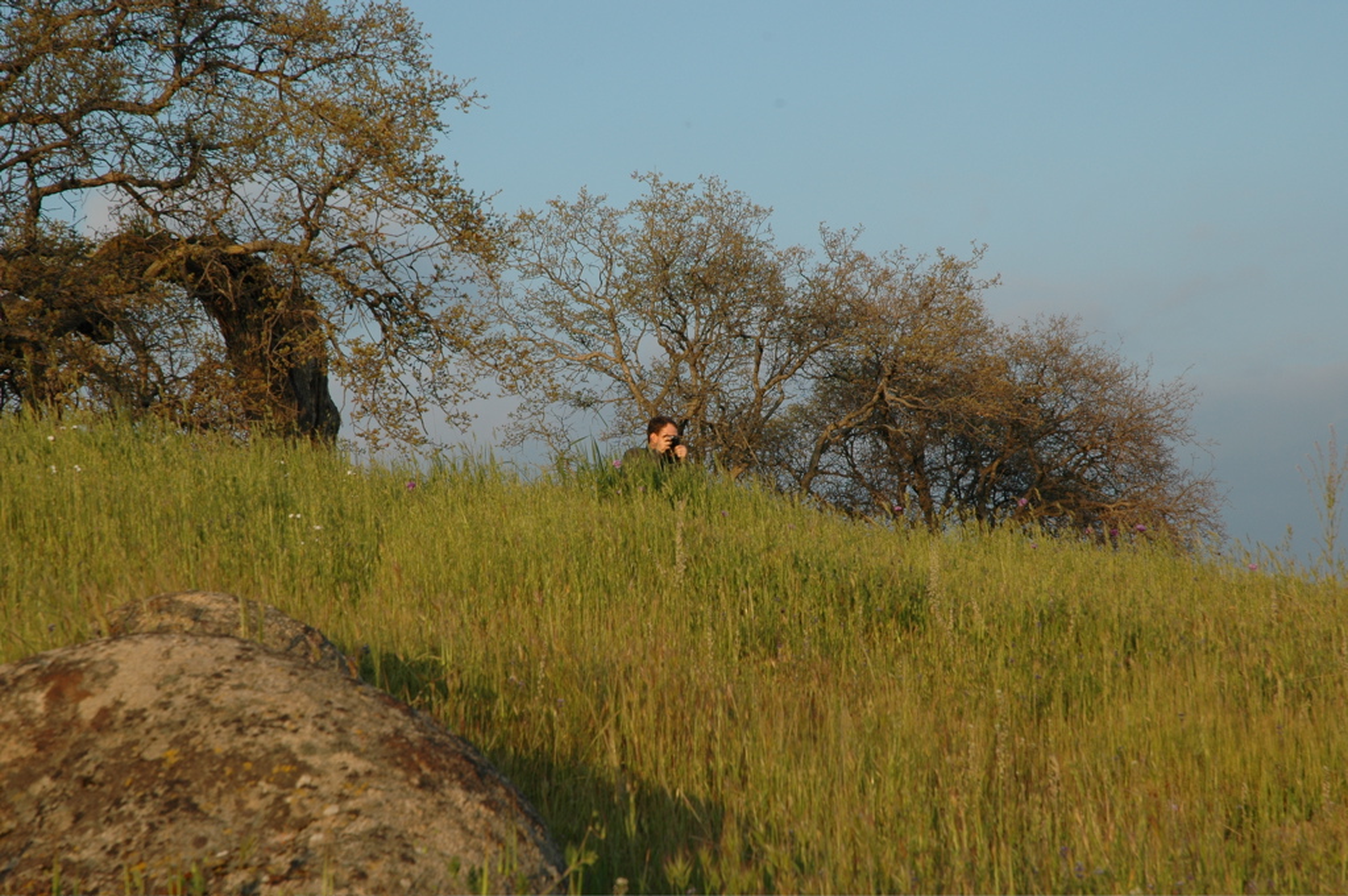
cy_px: 448
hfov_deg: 20.9
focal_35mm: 98
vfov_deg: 14.0
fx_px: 3647
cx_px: 674
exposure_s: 1/100
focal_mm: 65
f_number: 10
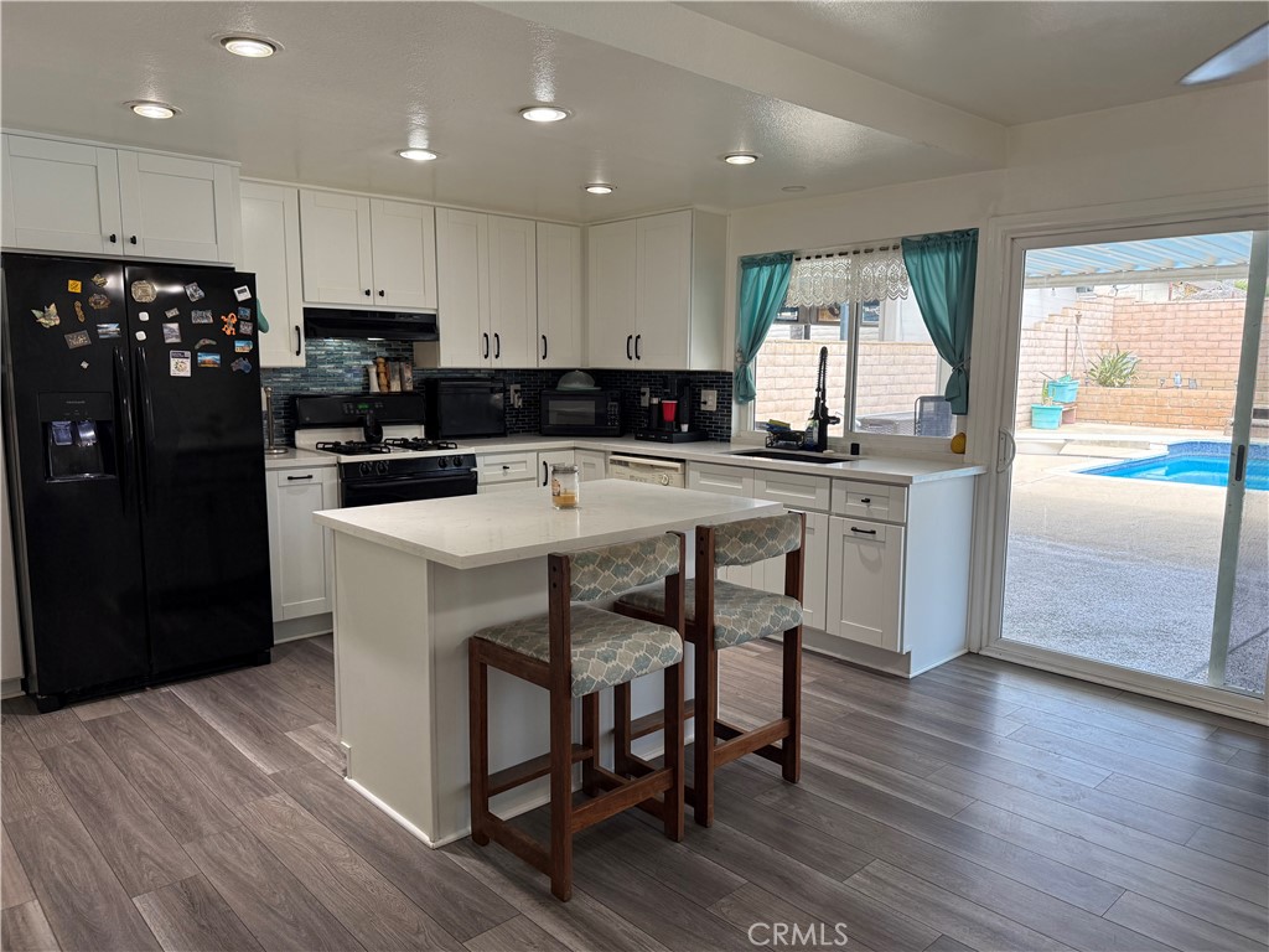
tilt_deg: -7.8
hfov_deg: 71.6
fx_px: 880
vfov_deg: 56.8
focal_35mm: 24
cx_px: 634
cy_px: 476
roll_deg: -0.2
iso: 160
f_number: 1.78
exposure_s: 1/236
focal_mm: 6.76
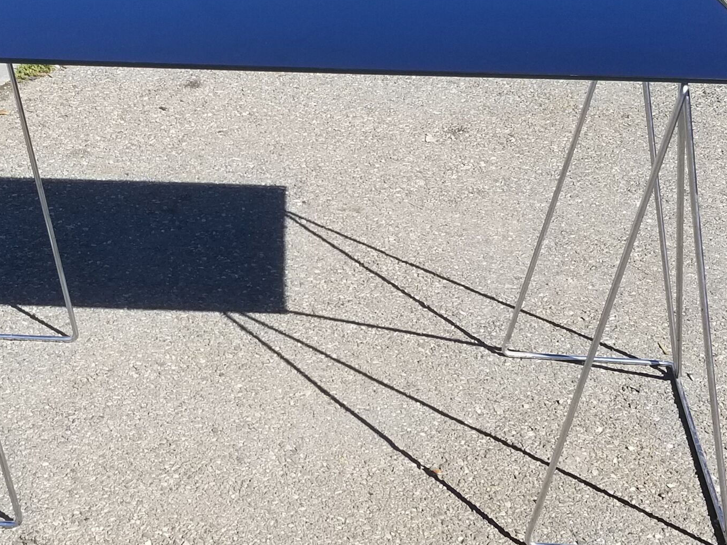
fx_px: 798
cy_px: 221
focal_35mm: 38
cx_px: 278
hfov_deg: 48.6
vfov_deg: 37.6
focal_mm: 4.25
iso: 50
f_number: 1.7
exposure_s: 1/1894
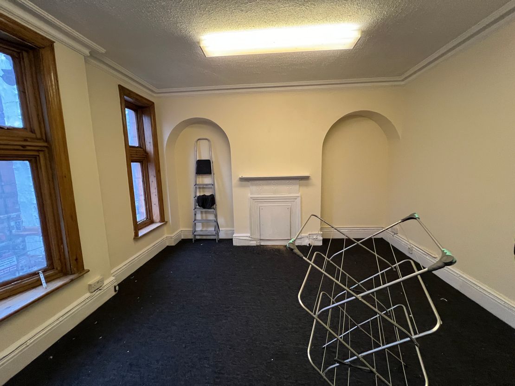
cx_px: 258
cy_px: 193
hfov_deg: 106.2
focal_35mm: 13
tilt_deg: -6.7
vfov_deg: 89.9
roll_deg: +0.9
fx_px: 193
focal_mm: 1.57
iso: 400
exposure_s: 1/50
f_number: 1.8
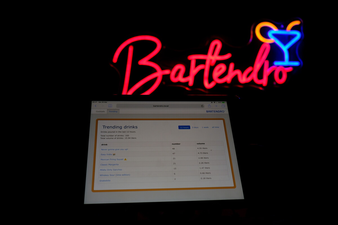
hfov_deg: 54.4
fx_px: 329
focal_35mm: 35
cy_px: 112
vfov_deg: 37.9
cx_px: 169
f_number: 2.8
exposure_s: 1/125
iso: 200
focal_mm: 23
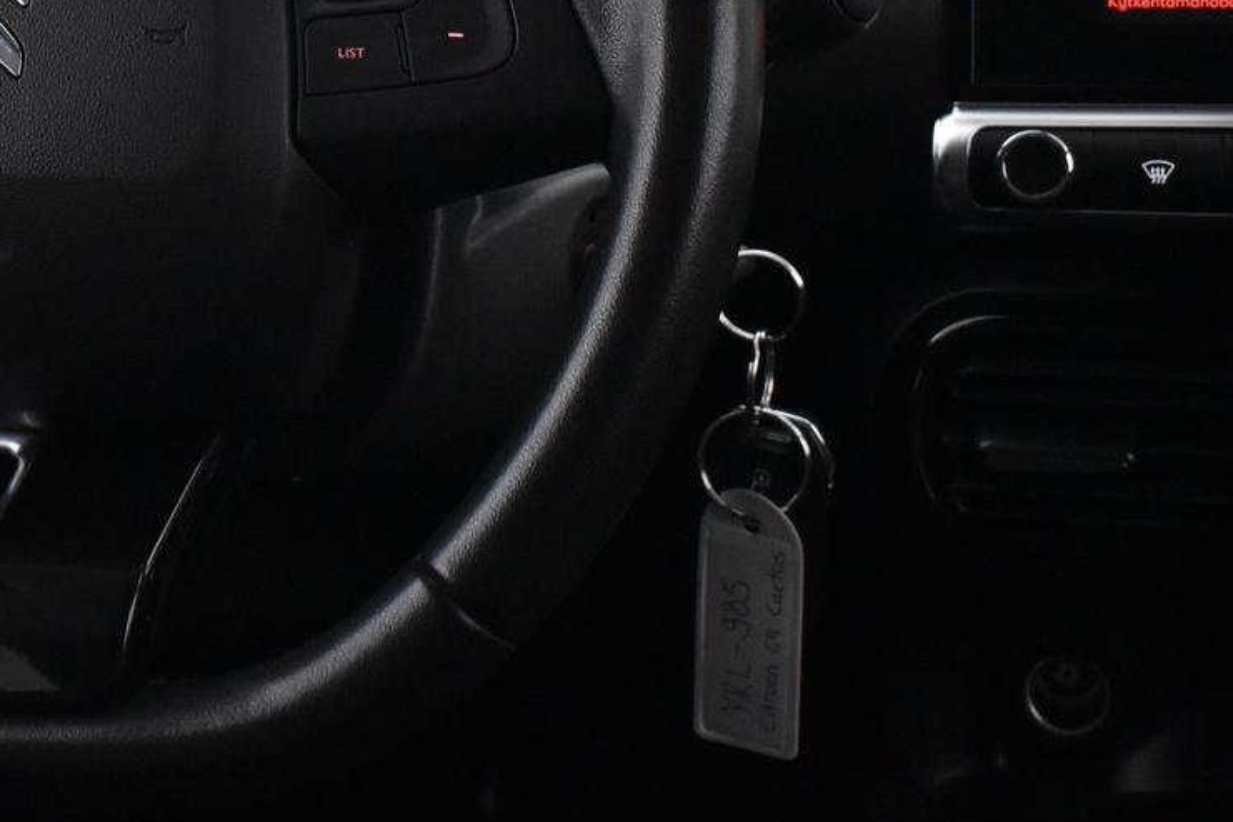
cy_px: 40
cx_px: -93
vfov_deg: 16.4
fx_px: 2811
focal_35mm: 82
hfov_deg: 23.4
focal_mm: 25
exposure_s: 1/40
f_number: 4
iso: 3200
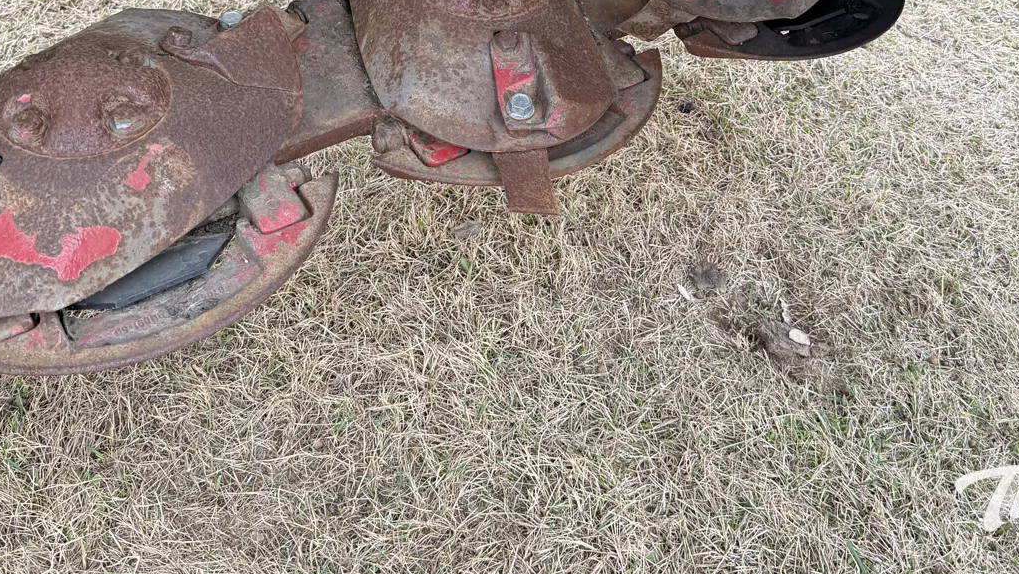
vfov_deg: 28.0
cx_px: 518
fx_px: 1108
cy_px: 62
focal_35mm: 41
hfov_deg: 49.4
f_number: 1.78
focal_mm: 6.76
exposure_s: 1/121
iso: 200
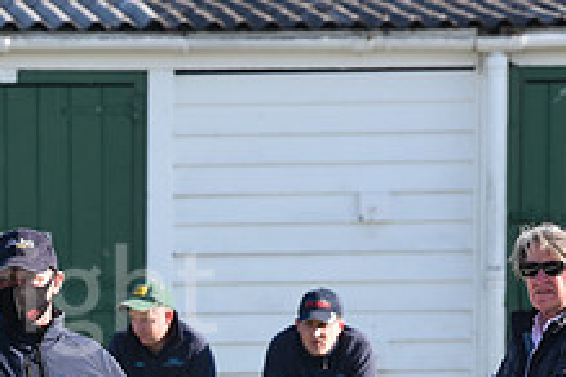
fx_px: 8316
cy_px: 458
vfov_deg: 2.6
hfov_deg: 3.9
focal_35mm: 529
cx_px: 57
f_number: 6.3
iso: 500
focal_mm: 200
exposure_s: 1/800
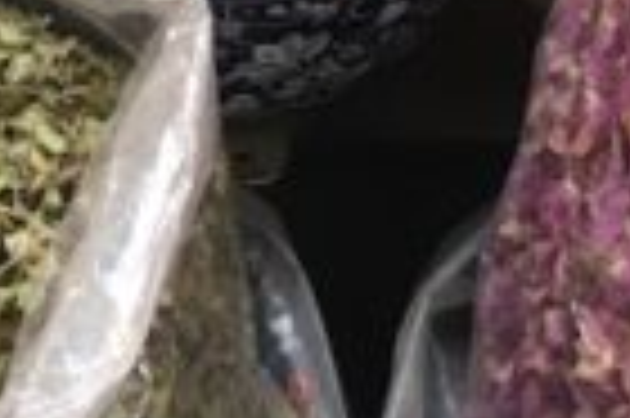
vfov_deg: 7.4
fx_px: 2902
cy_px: -782
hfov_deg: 12.2
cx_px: -27
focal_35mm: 166
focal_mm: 4.15
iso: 40
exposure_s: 1/33
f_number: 2.2
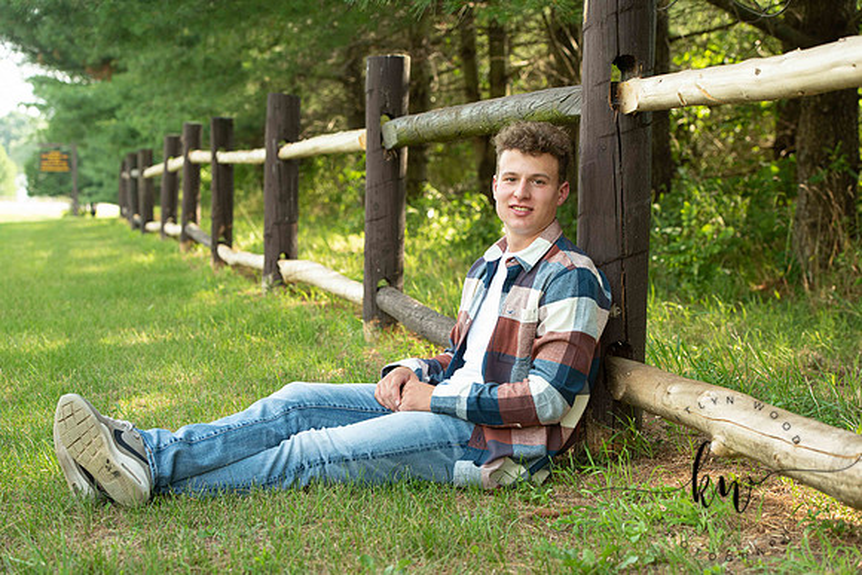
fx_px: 1676
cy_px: 288
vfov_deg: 19.5
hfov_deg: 28.8
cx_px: 431
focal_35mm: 70
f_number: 5
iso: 400
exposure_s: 1/200
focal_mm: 70
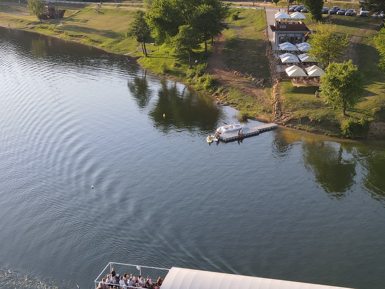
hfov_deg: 36.8
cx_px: 199
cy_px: 172
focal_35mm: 52
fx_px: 578
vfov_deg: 28.0
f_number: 2.8
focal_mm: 4.5
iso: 100
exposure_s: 1/240
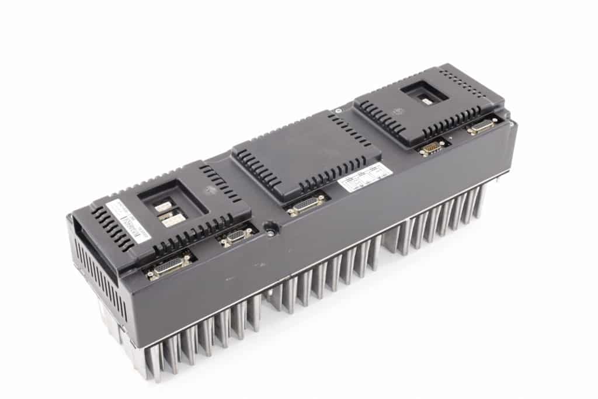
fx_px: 872
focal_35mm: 52
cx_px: 299
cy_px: 200
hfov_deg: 37.8
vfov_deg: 25.8
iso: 200
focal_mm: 35
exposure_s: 1/13
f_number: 13
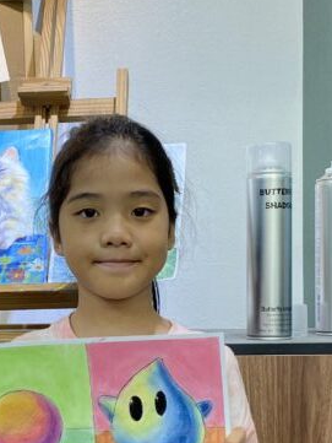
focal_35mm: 72
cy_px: 322
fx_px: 920
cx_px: 78
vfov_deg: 26.7
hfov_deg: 20.3
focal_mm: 4.25
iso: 64
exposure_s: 1/100
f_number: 1.8
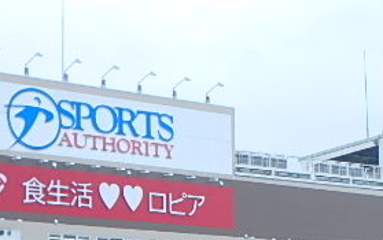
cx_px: 314
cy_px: 214
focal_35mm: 119
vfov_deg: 11.0
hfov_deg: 17.3
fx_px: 1243
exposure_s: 1/125
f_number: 5.2
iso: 125
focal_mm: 8.7
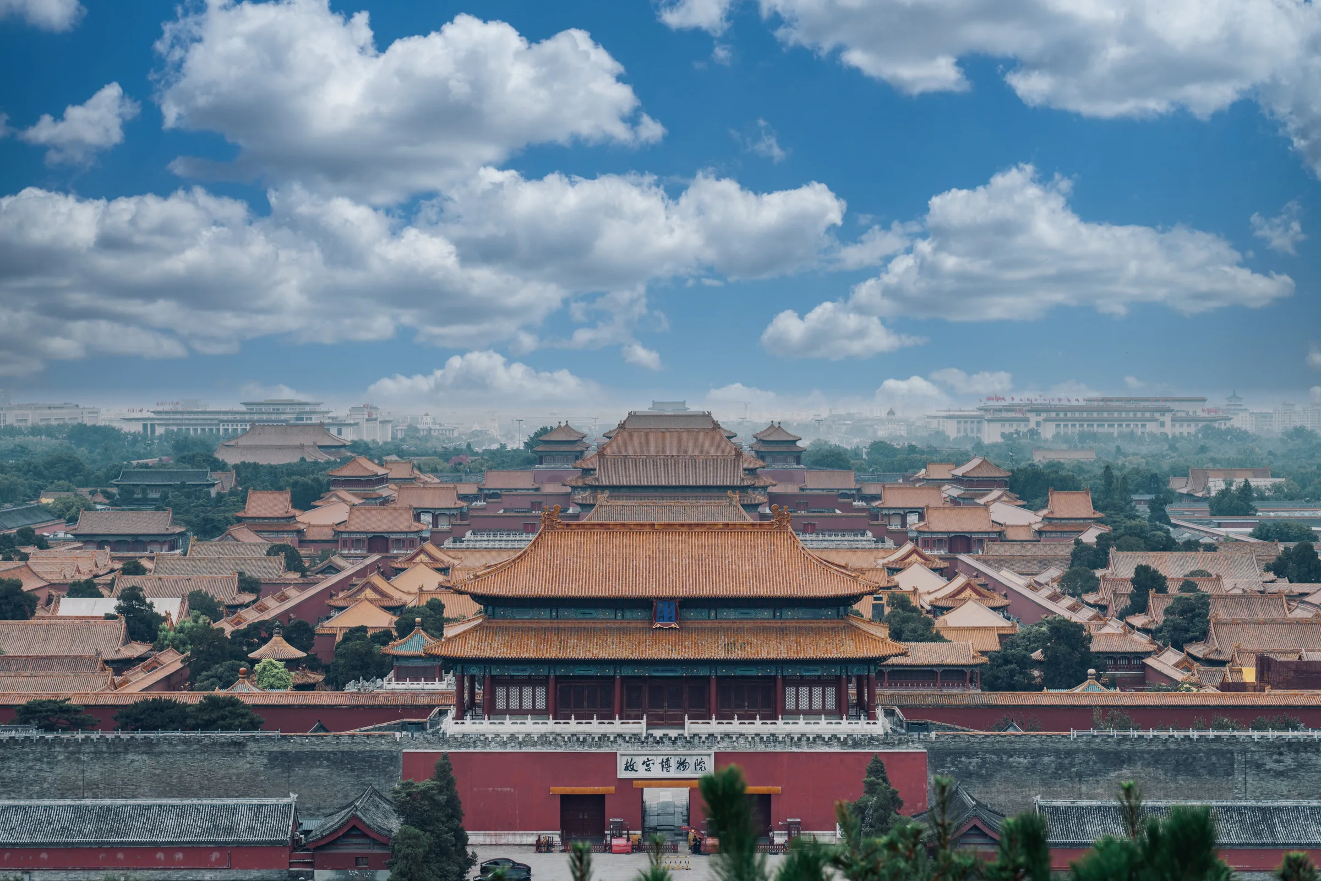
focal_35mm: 70
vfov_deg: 19.5
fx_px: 2568
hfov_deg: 28.8
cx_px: 660
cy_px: 440
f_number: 5.6
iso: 100
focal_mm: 70
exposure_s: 1/10
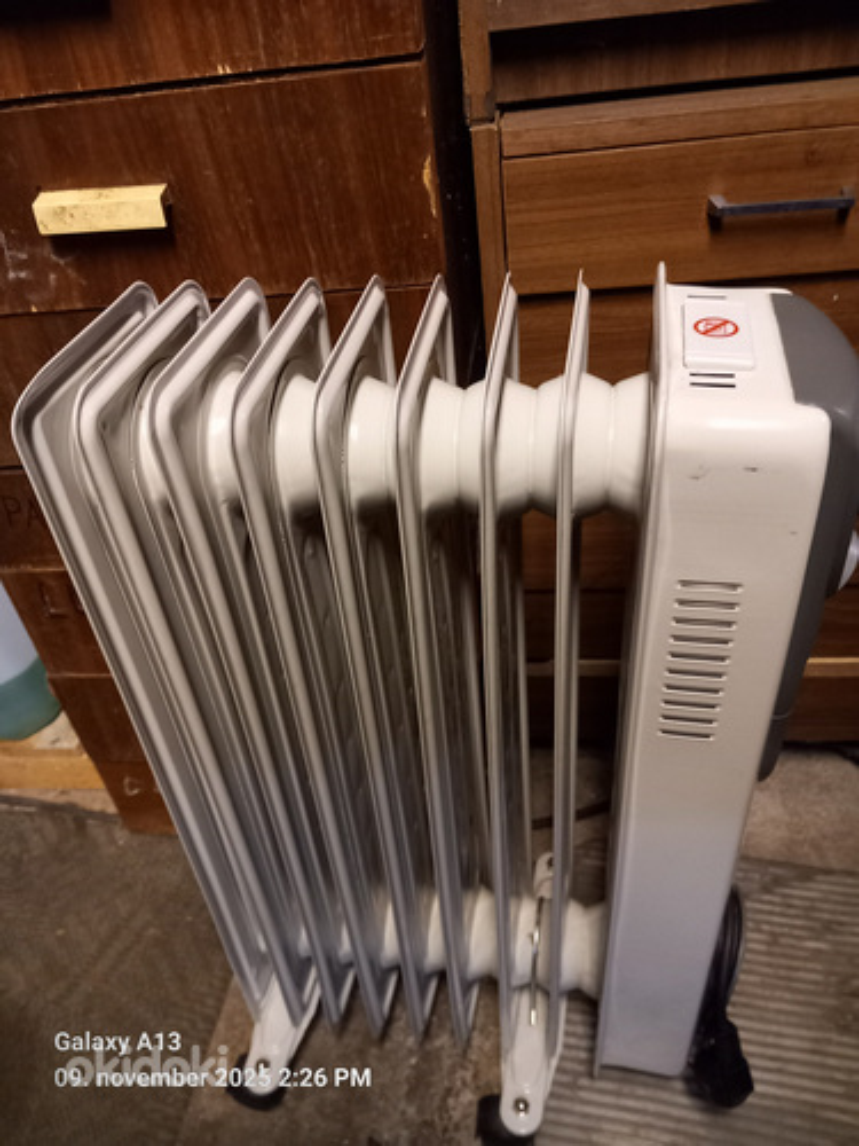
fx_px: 893
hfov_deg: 51.4
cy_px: 573
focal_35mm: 27
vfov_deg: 65.3
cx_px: 430
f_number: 1.8
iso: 400
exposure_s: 1/25
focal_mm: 4
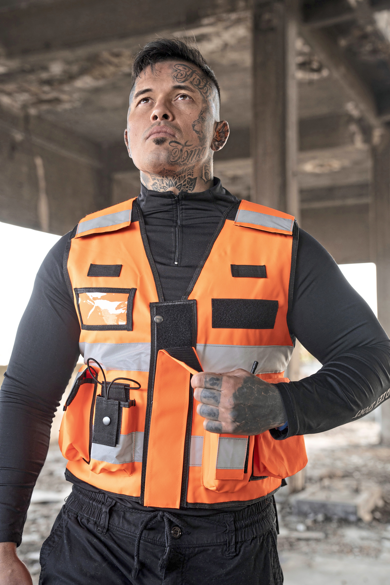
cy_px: 292
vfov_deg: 39.6
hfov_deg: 27.0
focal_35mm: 50
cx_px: 195
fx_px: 812
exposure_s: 1/125
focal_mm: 50
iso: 320
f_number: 3.5
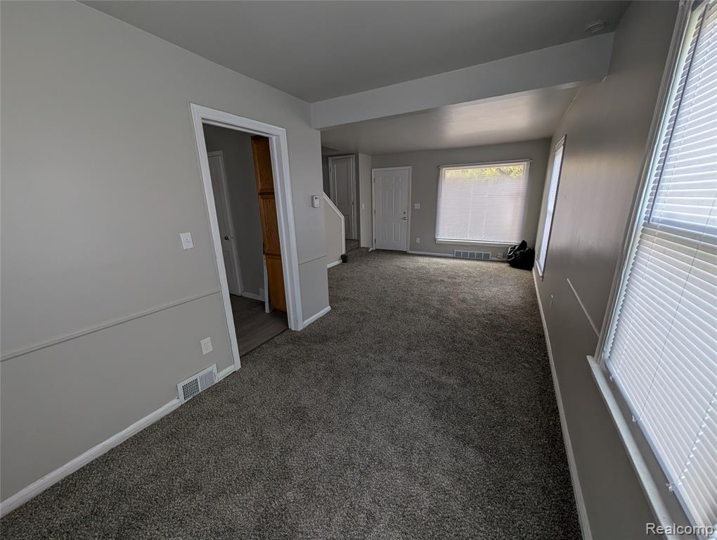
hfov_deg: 110.5
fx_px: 249
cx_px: 358
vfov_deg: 94.6
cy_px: 270
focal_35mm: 12
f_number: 1.7
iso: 55
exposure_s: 1/97.1
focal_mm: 2.02
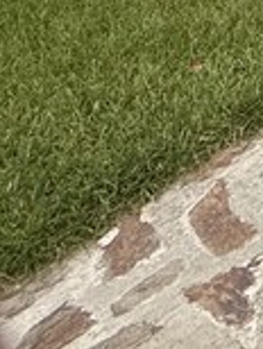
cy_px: -474
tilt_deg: -0.8
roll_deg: -1.2
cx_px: 934
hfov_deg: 9.3
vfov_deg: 14.5
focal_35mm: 93
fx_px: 940
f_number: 2.2
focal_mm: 2.22
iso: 50
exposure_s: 1/1961
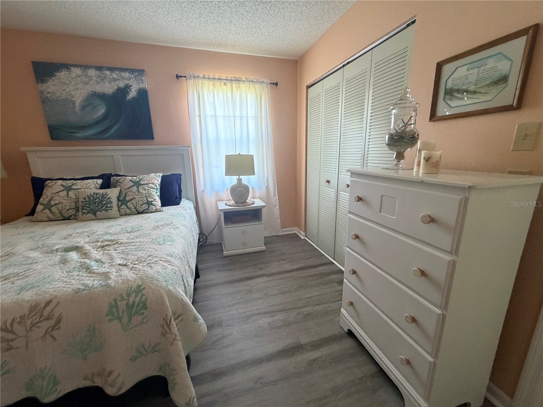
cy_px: 204
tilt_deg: -13.8
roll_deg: +1.7
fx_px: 220
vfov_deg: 85.7
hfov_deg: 102.1
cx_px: 272
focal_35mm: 14
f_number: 2.2
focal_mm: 2.22
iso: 400
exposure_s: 1/60
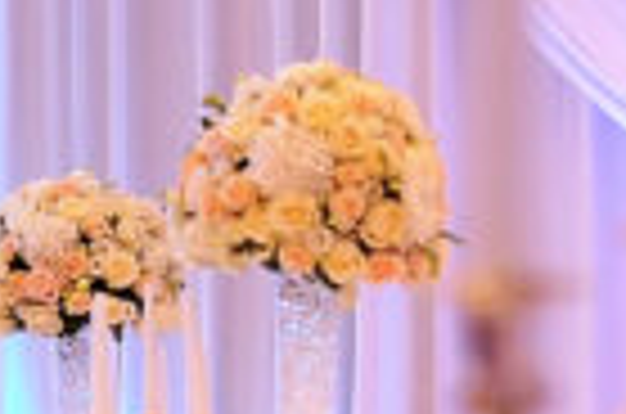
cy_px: -164
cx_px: -338
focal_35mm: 443
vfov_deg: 3.1
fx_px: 7686
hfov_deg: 4.6
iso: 1250
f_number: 3.5
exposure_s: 1/250
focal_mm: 60
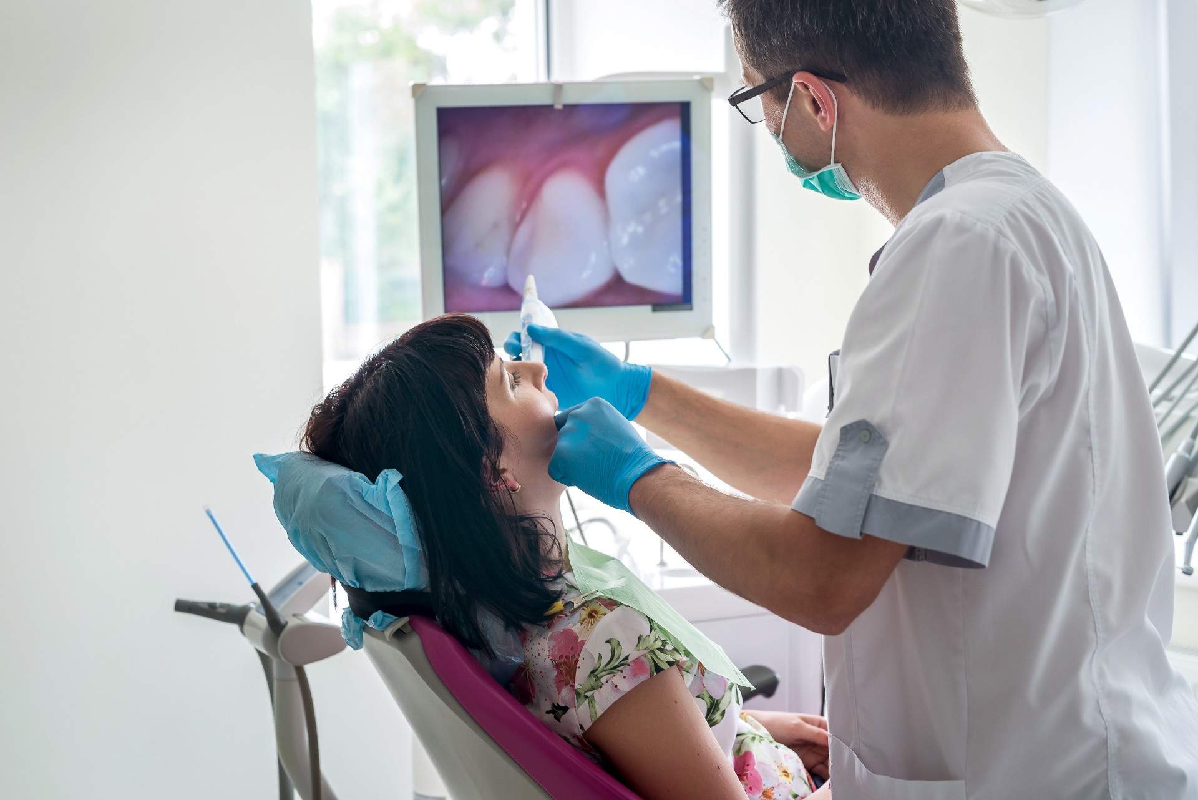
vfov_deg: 27.0
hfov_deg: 39.6
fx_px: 1665
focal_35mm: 50
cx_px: 599
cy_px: 400
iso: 500
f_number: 3.5
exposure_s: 1/125
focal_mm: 50
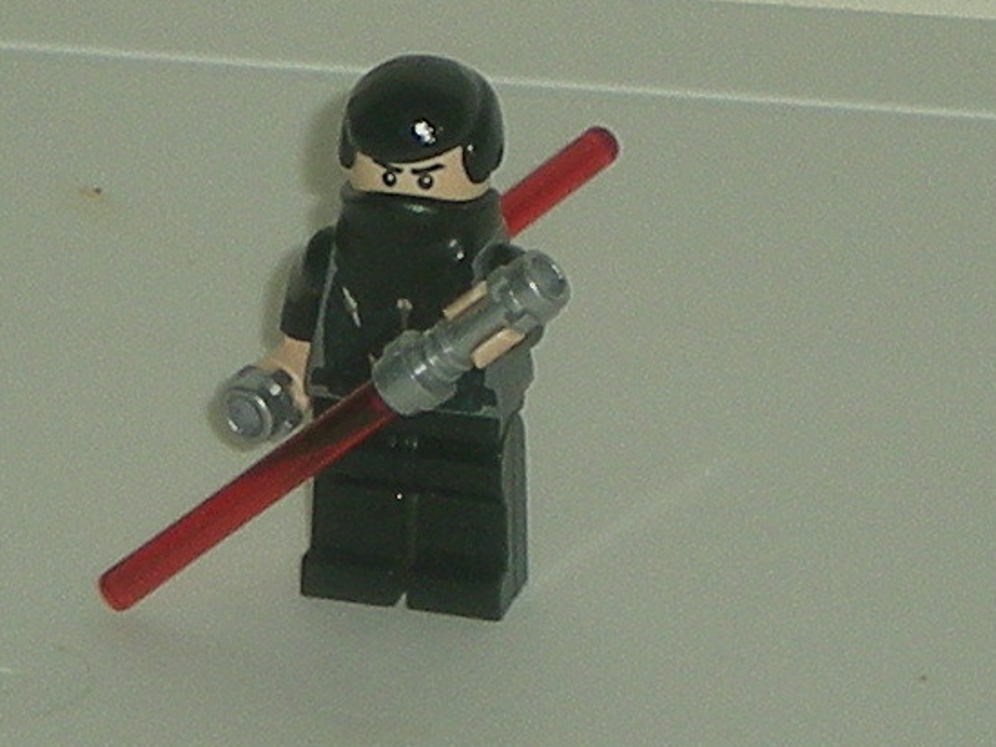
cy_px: 176
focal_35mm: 138
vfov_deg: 10.7
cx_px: 564
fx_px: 3972
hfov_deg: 14.3
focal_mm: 12.3
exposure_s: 1/120
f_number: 4.6
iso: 50
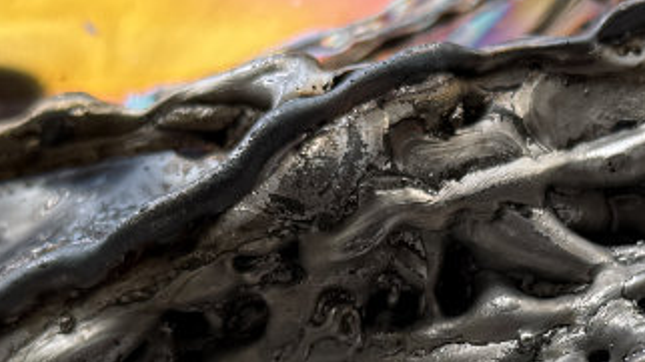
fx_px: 2223
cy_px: 412
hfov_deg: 16.5
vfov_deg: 9.2
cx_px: 443
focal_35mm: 130
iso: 80
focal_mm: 6.8
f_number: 1.8
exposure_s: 1/1292
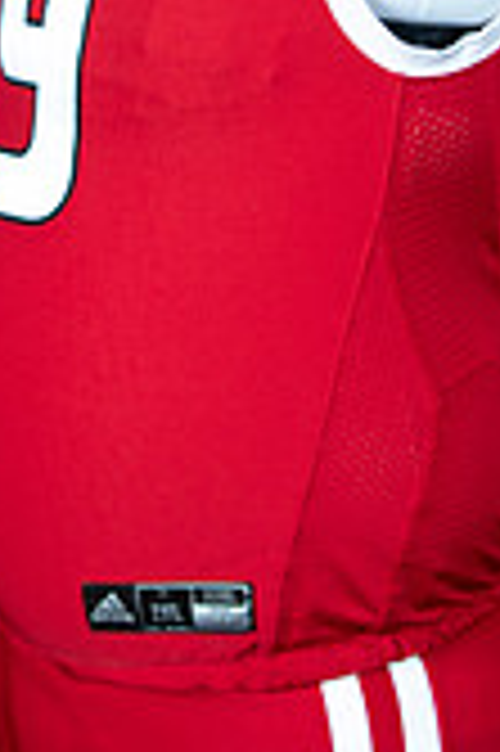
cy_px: -36
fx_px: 2818
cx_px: 140
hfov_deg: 10.1
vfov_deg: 14.9
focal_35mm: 135
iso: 320
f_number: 9
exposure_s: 1/160
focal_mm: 50
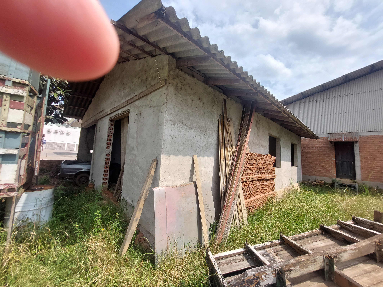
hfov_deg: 106.2
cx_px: 192
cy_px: 144
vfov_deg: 89.9
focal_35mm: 13
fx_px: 144
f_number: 2.2
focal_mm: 1.74
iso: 50
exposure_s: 1/987
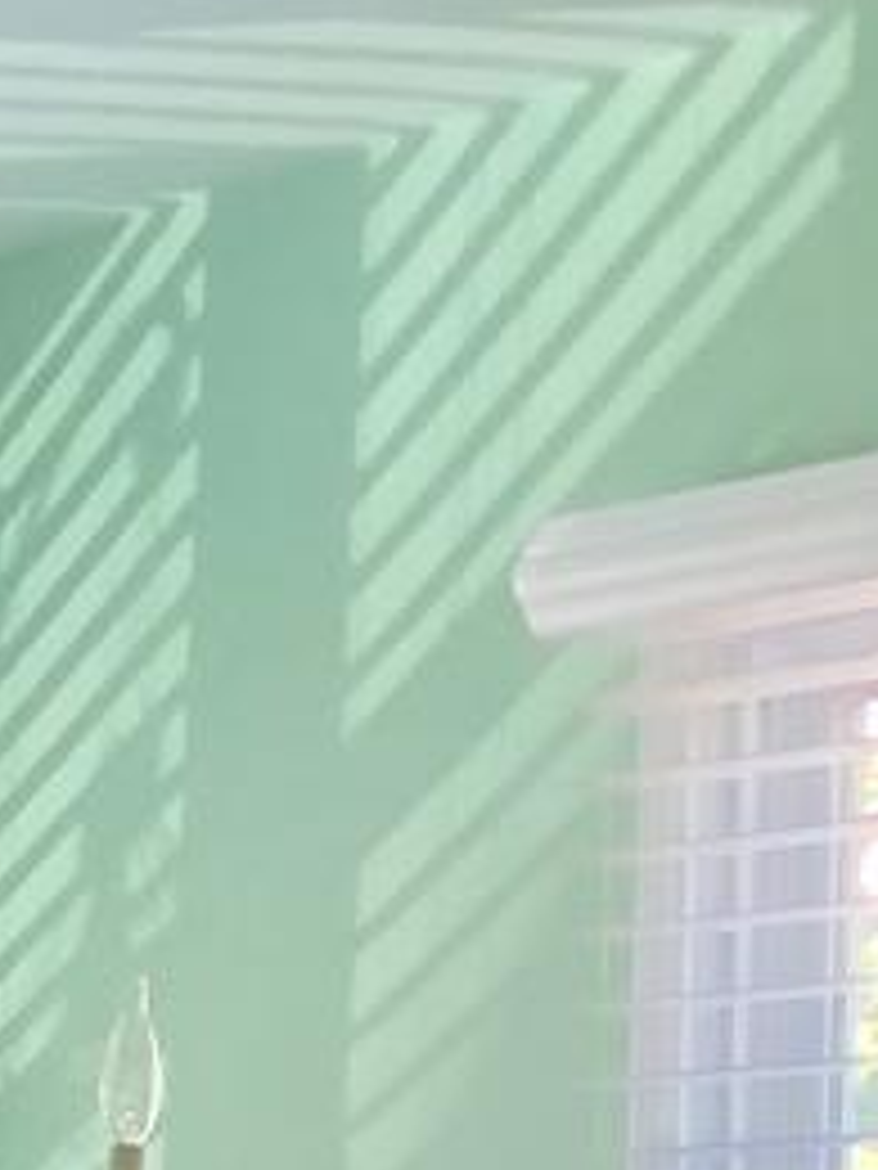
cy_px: 3452
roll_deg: +0.0
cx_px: -86
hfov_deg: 6.9
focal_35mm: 215
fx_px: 7271
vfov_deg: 8.0
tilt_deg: -13.2
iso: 125
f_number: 1.8
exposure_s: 1/120
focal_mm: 4
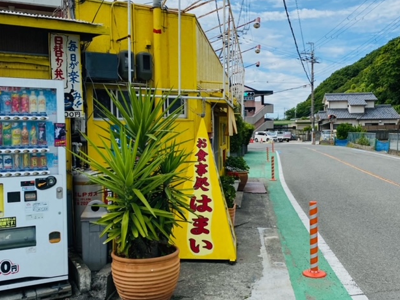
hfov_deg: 65.3
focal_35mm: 27
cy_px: 149
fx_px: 312
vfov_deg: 51.4
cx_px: 202
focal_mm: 4.25
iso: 32
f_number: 1.8
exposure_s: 1/3984
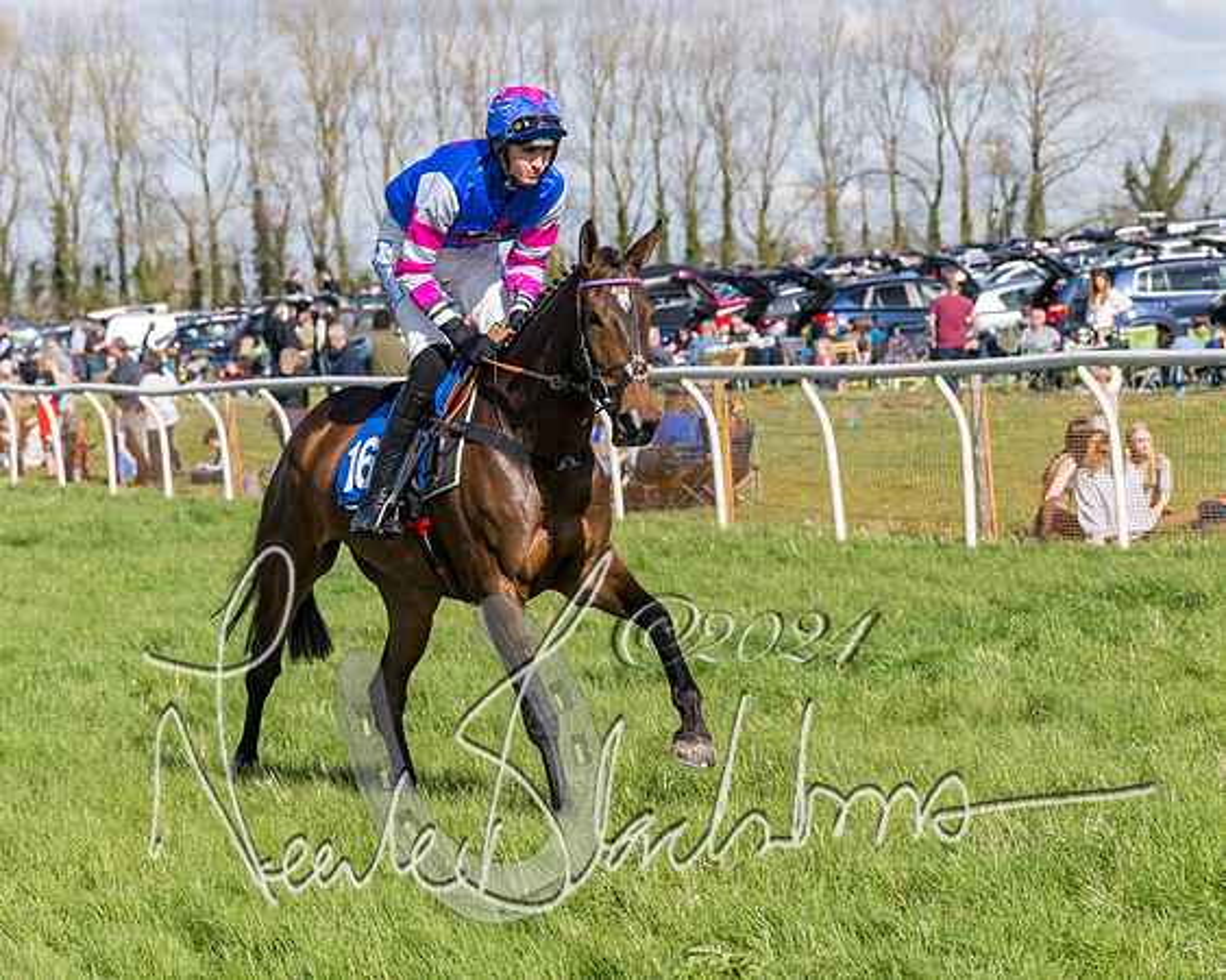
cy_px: 490
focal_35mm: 152
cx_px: 736
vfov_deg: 10.1
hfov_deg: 12.7
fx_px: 5517
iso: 400
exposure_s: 1/2000
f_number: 5.6
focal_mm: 90
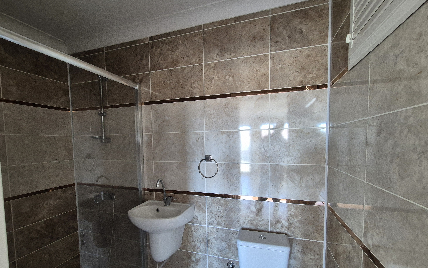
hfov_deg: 105.3
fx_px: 163
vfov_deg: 78.2
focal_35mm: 14
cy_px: 152
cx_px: 216
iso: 640
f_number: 2.2
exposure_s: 1/50
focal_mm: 2.2
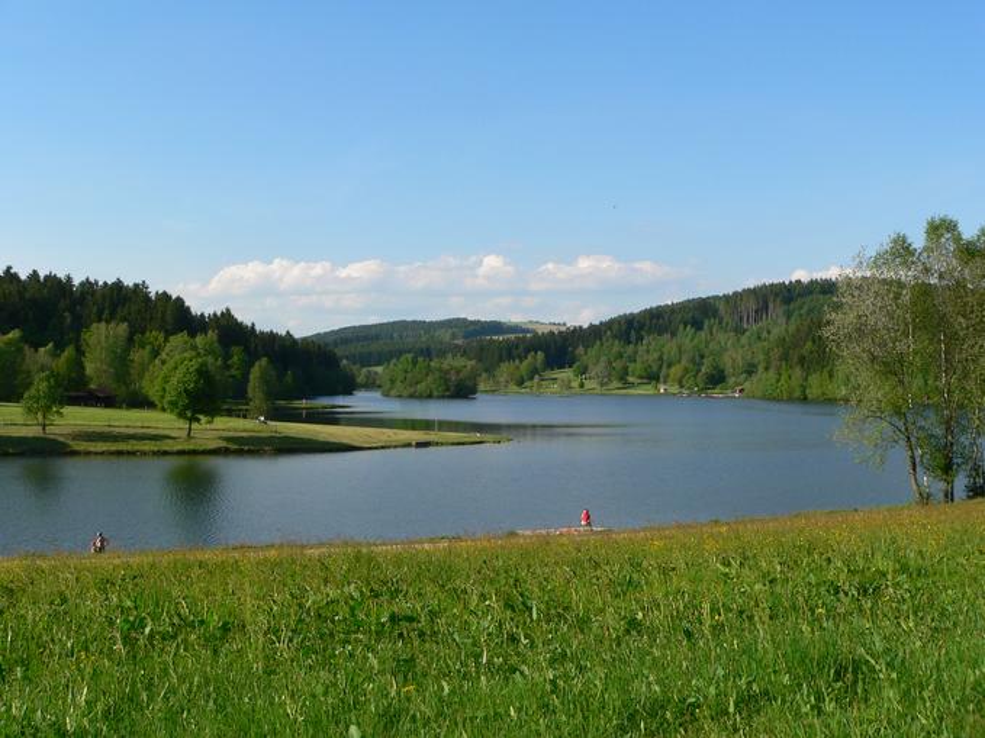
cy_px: 369
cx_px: 492
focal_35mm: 36
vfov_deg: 39.6
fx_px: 1024
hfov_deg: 51.4
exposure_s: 1/500
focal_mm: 6
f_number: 5.2
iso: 100
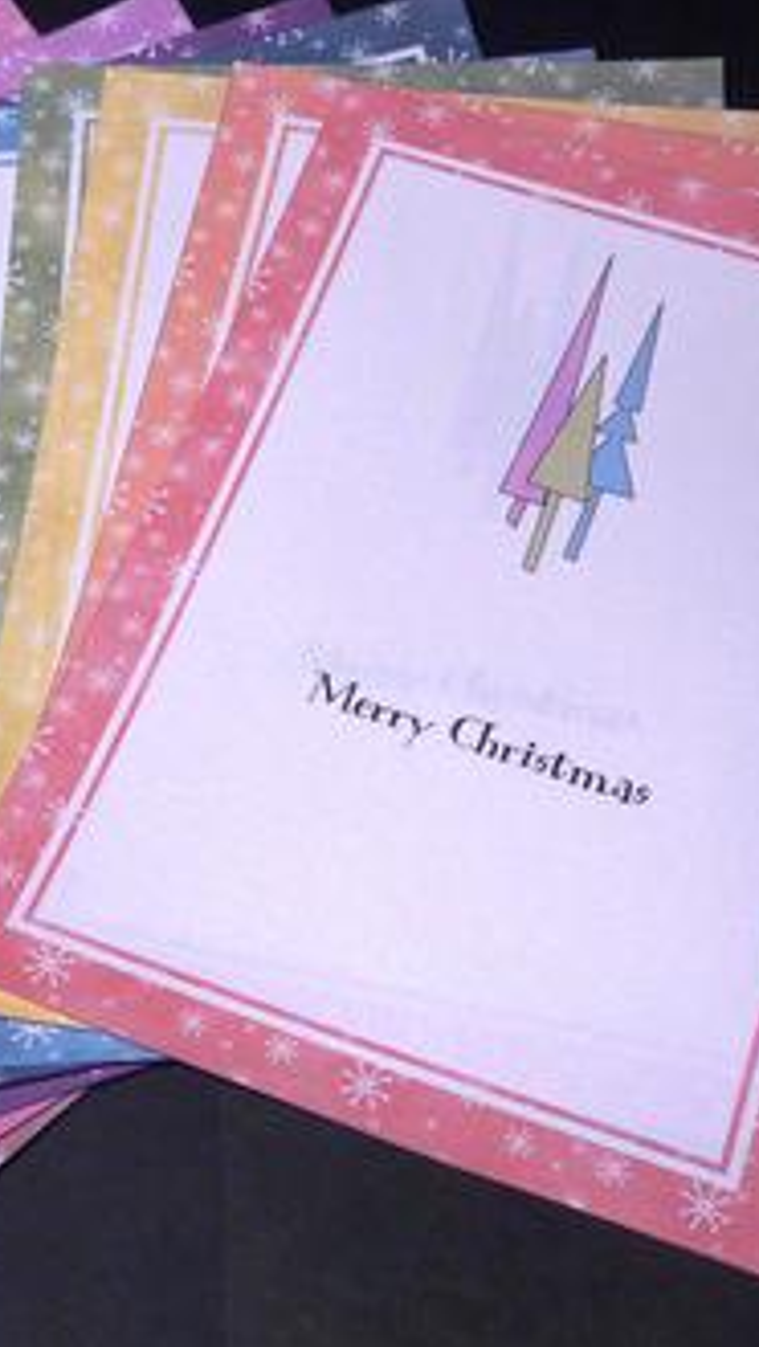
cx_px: 204
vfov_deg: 37.8
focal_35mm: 55
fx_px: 1965
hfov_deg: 21.7
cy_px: 682
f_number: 3.6
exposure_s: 1/30
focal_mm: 6.1
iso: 200
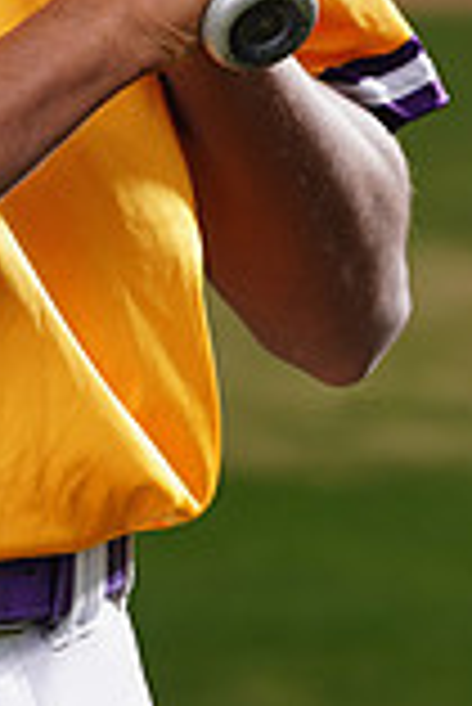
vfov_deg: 2.6
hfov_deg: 1.7
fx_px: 15796
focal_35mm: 805
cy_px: -225
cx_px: -101
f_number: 8
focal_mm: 218
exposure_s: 1/250
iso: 100
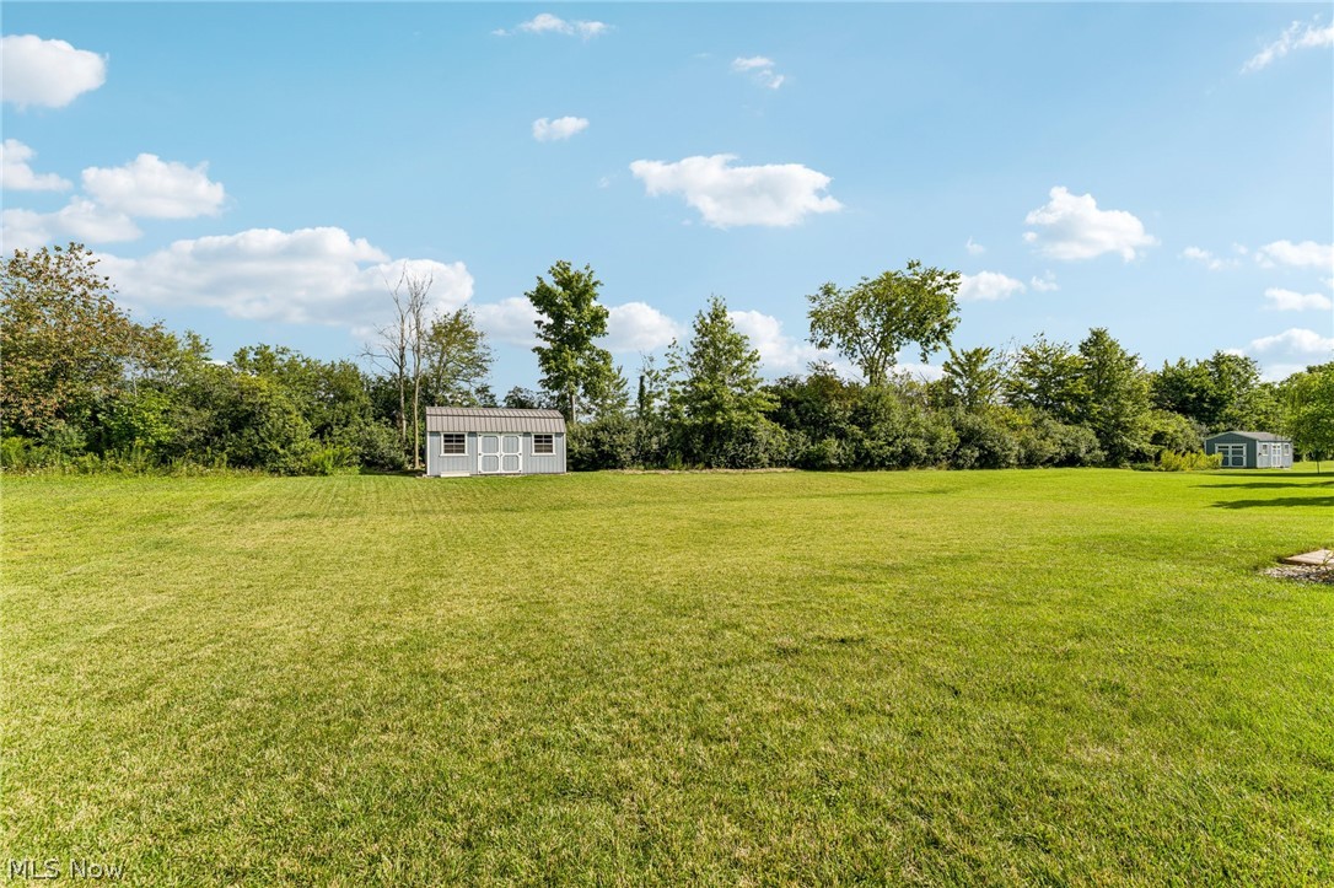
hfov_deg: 104.3
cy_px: 444
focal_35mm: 14
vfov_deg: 81.2
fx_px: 519
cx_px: 667
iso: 200
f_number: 8
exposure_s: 1/640
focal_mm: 14
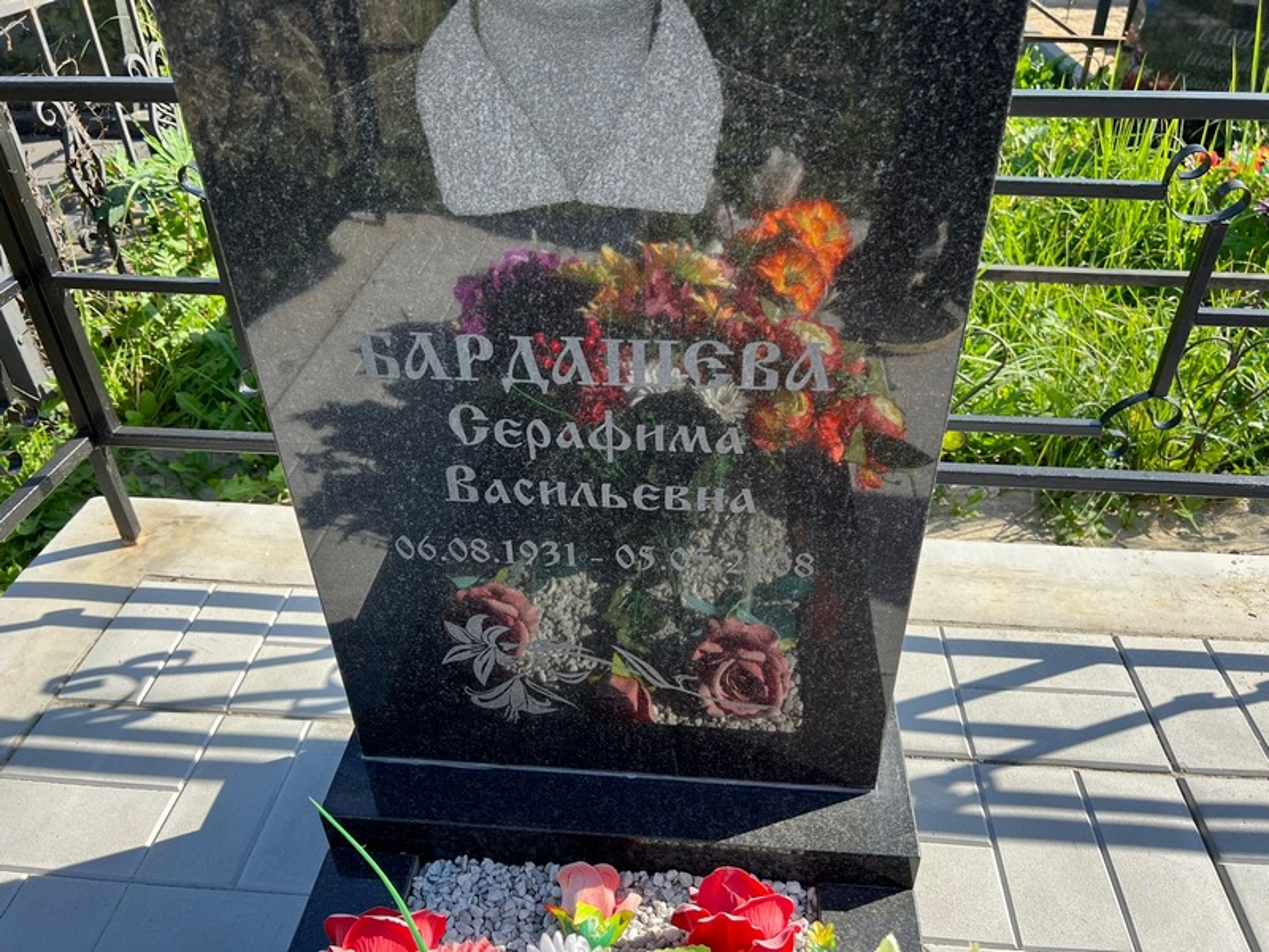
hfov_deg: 67.3
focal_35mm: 26
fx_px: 953
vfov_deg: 53.1
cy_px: 476
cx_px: 634
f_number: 1.5
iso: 50
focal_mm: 5.7
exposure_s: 1/1295
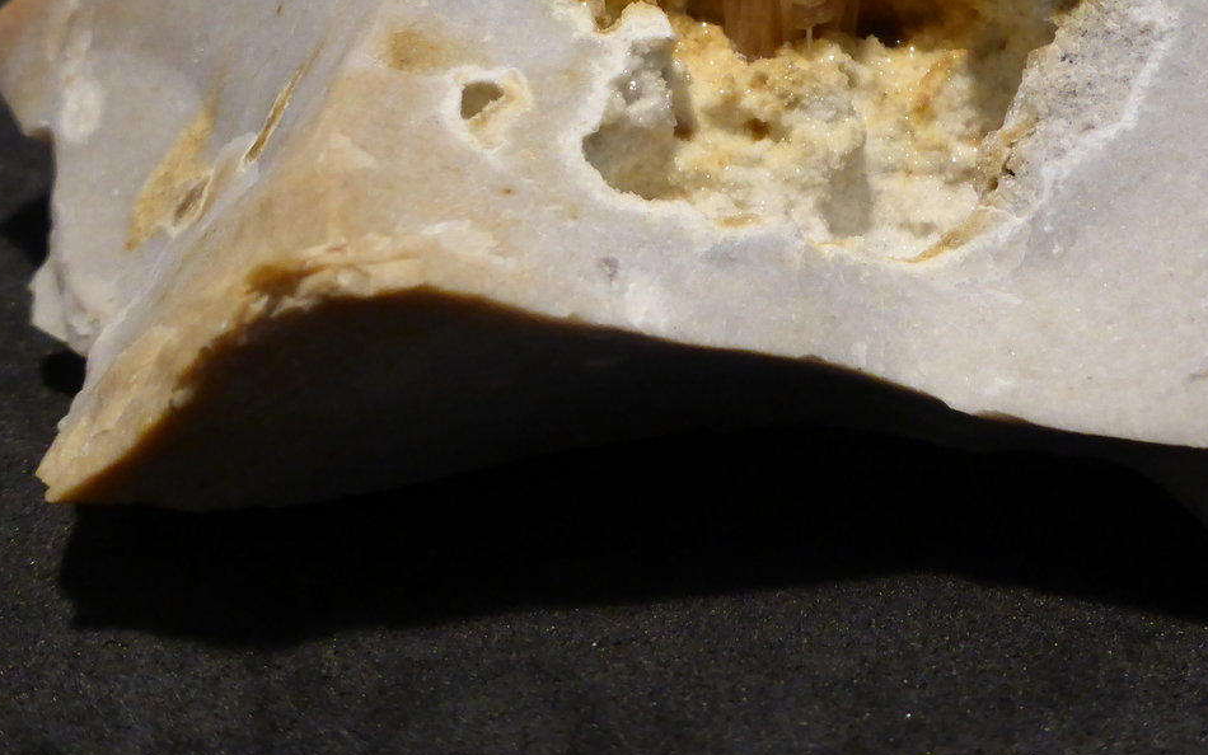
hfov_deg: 17.9
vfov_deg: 11.2
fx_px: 3819
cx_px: 855
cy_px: 38
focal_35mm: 116
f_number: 4.8
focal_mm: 11
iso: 400
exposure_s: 1/40
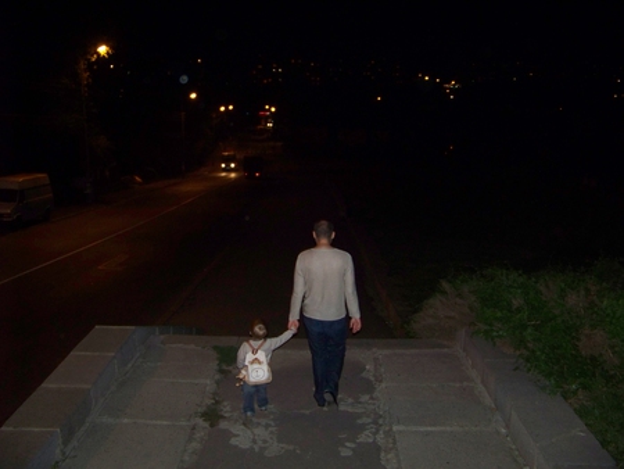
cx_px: 312
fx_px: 649
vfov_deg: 39.7
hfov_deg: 51.3
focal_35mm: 36
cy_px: 234
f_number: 2.8
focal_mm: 5.85
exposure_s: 1/30
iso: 200
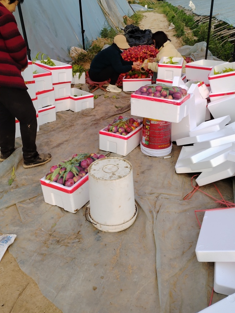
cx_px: 129
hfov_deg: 44.1
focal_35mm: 32
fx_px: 290
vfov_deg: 56.6
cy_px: 135
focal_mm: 4.26
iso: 67
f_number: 1.8
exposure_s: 1/334
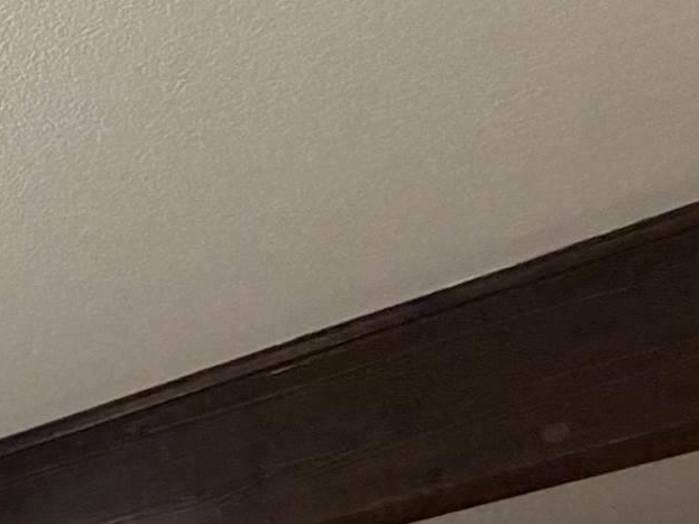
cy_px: 1177
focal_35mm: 69
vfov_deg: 15.1
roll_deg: +1.2
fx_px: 1393
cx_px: -316
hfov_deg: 23.3
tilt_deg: -0.8
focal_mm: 2.22
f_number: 2.2
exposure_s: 1/60
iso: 500
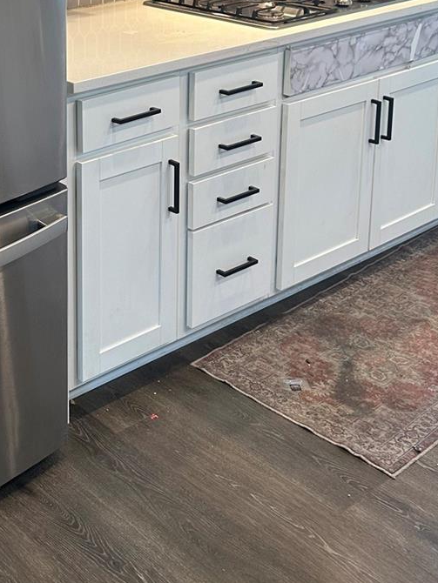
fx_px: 927
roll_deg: -1.7
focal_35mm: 55
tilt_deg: -10.2
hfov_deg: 25.6
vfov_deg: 32.6
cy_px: 23
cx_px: 26
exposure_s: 1/60
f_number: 1.78
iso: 125
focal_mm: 6.86
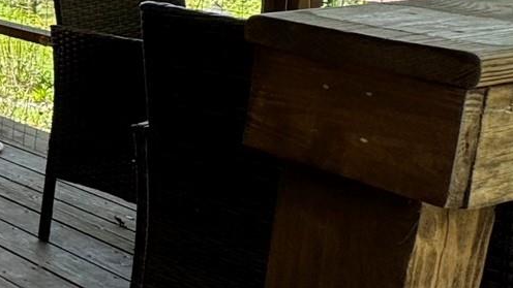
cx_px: -534
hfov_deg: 18.8
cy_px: -41
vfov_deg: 18.3
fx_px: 857
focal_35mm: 63
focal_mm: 2.22
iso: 40
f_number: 2.2
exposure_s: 1/202
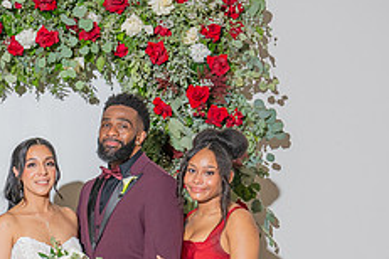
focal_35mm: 84
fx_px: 908
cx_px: 12
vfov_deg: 15.7
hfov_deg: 23.3
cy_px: 302
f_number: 5.6
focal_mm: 33.5
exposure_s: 1/200
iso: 800
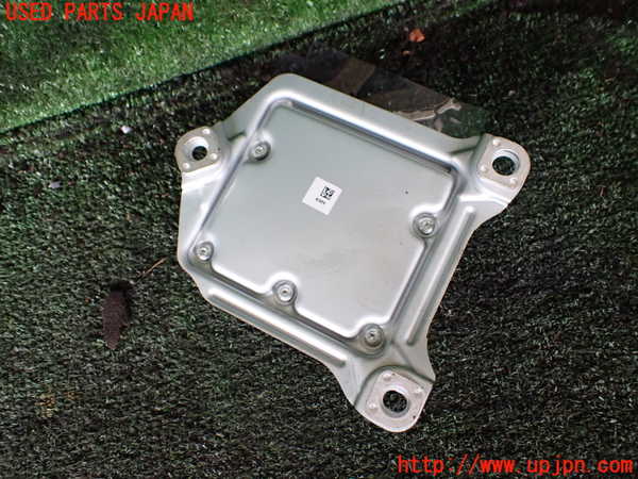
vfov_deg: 46.8
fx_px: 553
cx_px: 319
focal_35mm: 30
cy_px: 240
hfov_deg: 60.0
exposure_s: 1/125
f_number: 2.3
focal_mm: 5.4
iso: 640
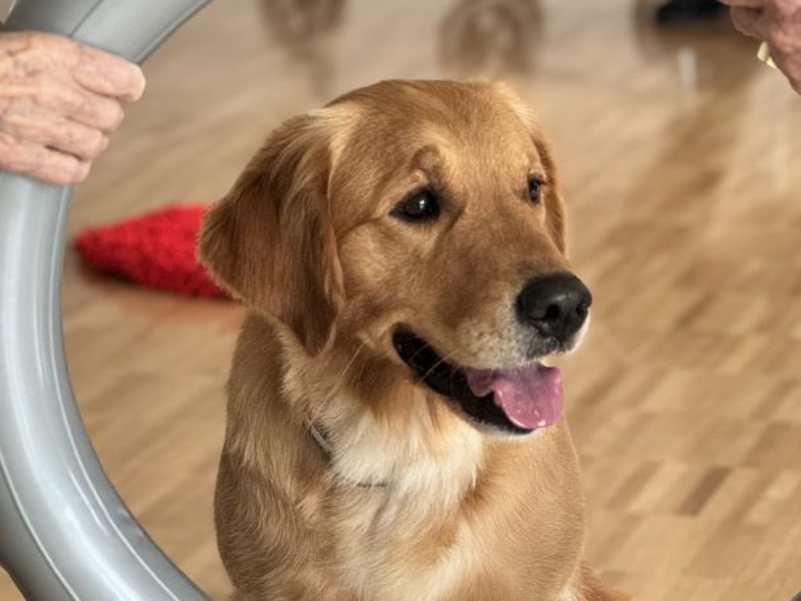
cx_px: 472
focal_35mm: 150
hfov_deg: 13.2
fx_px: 3471
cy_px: 359
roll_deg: +0.9
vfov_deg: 9.9
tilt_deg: -15.1
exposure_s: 1/60
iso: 400
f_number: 2.8
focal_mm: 9
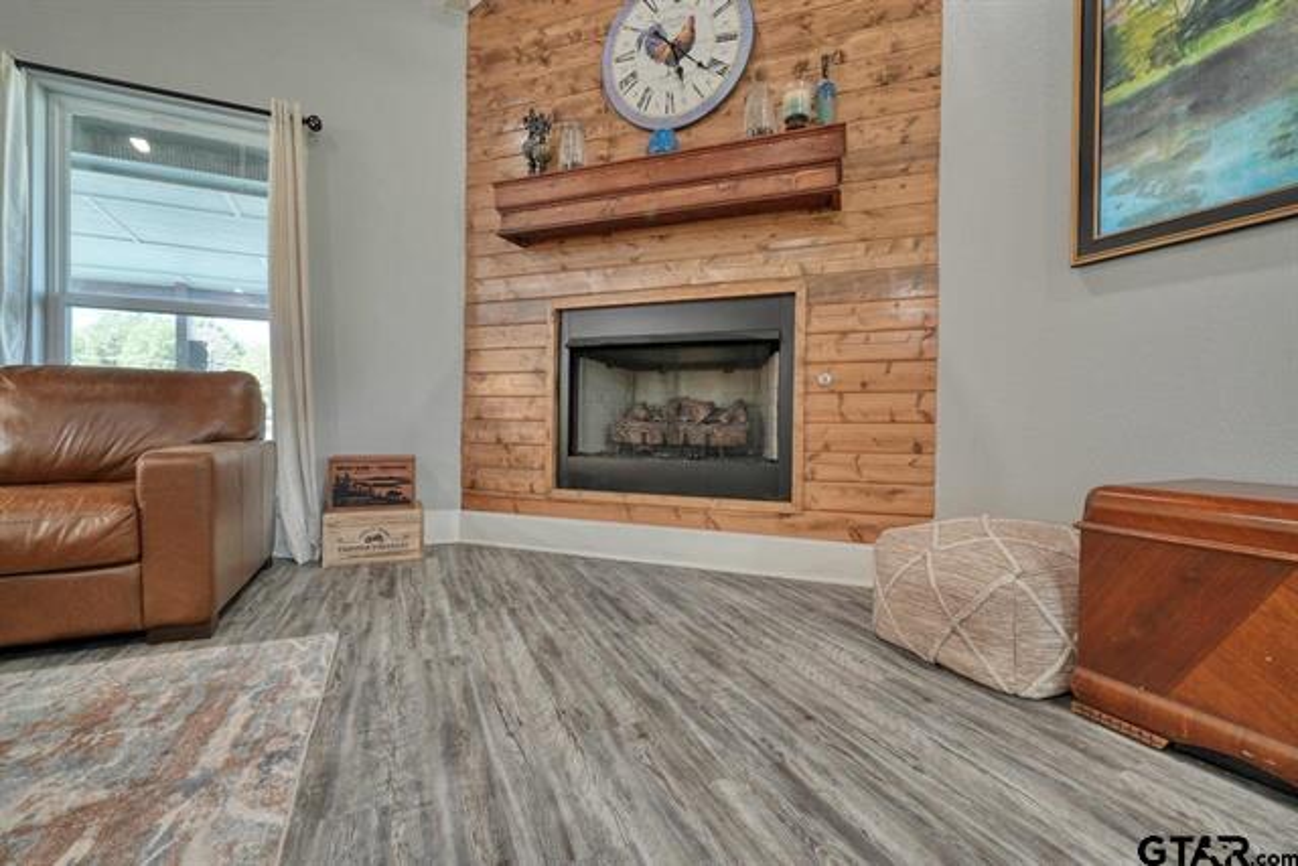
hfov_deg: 96.7
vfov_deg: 73.8
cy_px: 433
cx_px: 649
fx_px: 577
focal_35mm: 16
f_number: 9
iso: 800
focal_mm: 16
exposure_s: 1/1.25
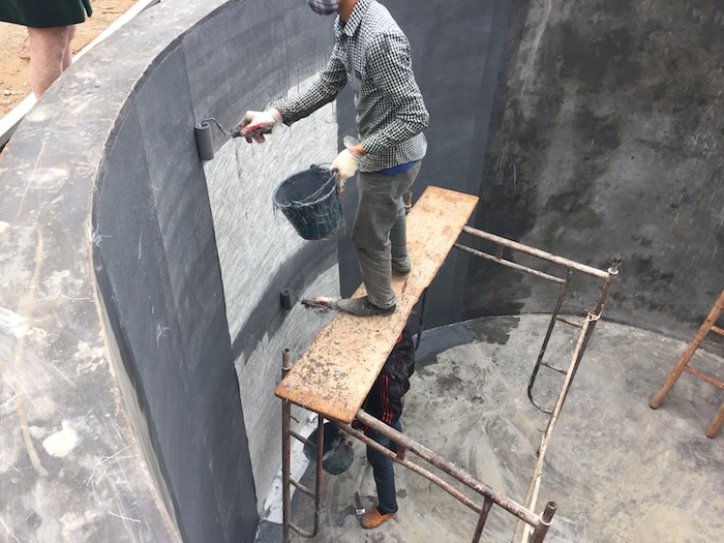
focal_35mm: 29
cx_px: 362
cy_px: 272
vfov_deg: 48.2
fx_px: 607
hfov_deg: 61.7
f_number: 2.2
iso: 32
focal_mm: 4.15
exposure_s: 1/120
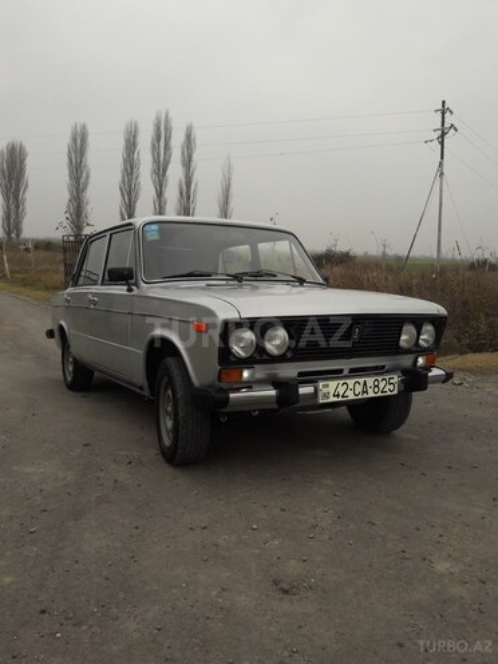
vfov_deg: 63.4
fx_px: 537
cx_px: 249
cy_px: 332
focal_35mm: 28
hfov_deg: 49.7
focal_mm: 3.7
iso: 40
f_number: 1.9
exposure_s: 1/602
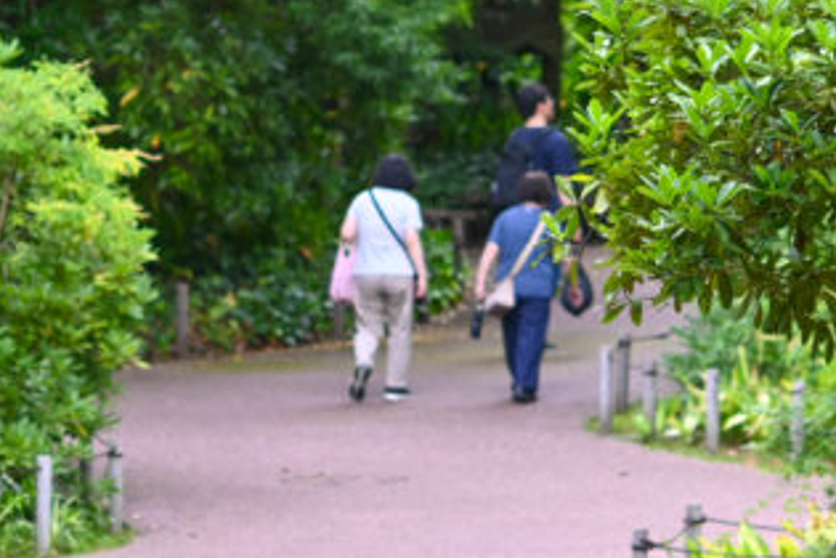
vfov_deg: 4.0
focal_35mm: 341
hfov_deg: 6.0
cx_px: 377
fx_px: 7918
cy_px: 169
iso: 125
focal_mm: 105
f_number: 2.5
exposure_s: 1/125
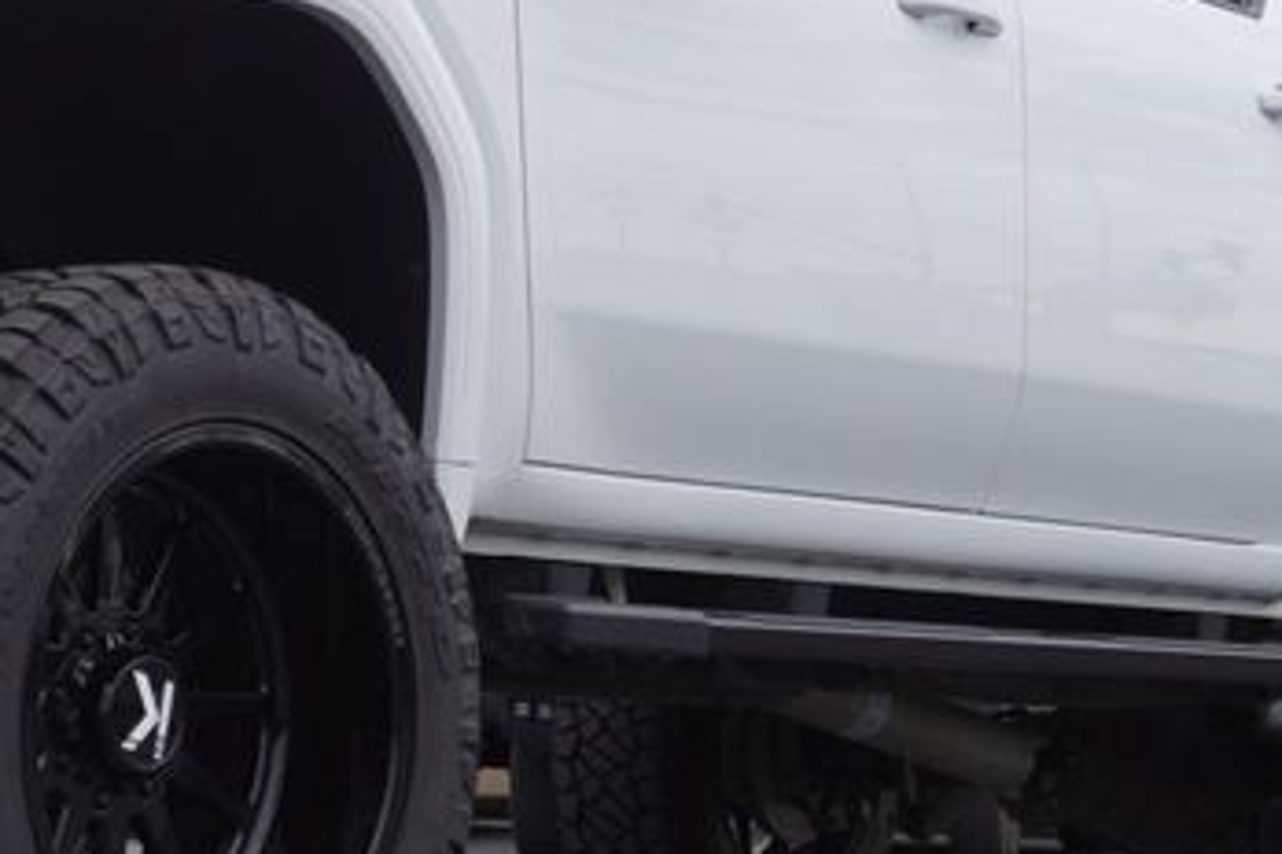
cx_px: 144
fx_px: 3774
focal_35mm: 106
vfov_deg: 12.9
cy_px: 243
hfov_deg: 19.0
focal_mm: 24
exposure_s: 1/250
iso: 100
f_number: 8
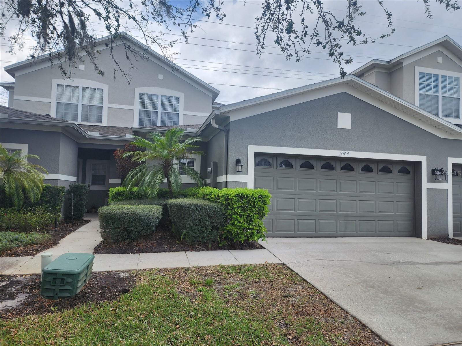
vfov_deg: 58.9
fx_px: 307
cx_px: 231
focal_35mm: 23
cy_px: 173
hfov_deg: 73.9
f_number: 1.8
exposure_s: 1/611
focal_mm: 6.4
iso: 12
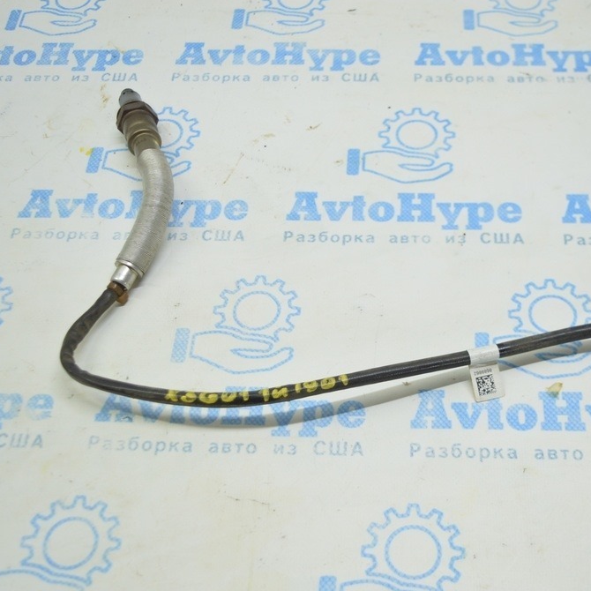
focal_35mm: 49
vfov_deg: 34.9
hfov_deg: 34.8
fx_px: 940
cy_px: 299
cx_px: 353
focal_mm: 25
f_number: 4
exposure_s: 1/40
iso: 400
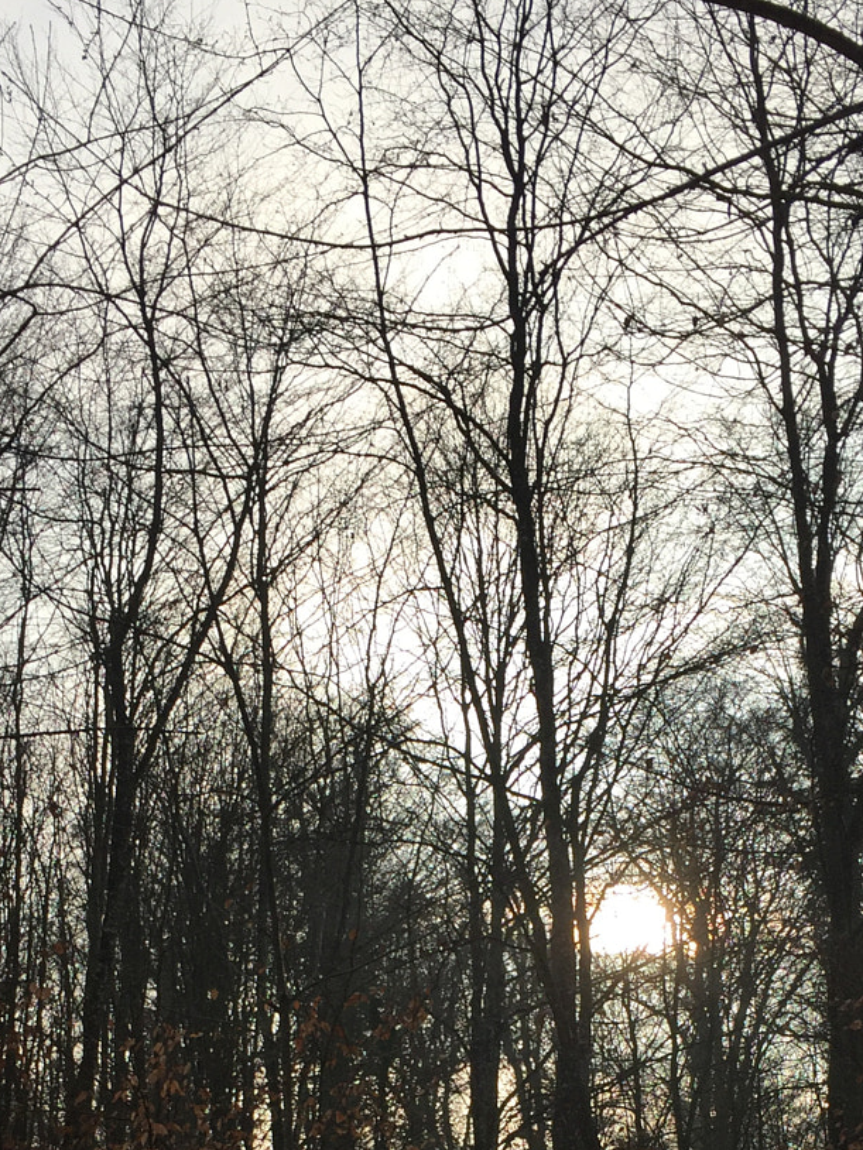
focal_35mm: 57
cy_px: 1122
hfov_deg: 25.7
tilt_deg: +7.0
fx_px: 1894
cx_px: 468
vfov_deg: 31.5
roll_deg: +3.2
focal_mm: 4.15
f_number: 2.2
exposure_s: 1/1647
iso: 32
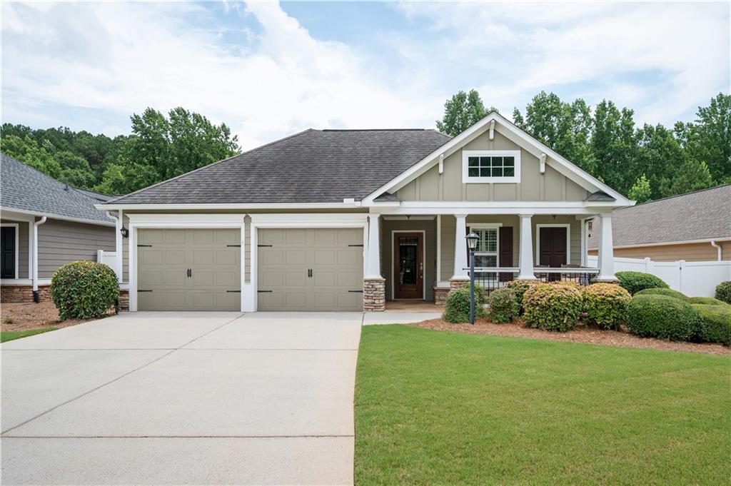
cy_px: 243
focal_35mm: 24
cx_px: 366
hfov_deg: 72.7
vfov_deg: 52.1
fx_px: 497
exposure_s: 1/2000
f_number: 7.1
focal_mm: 24.5
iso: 1000
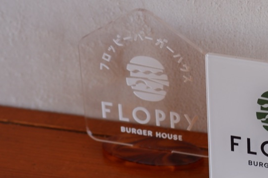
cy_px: 104
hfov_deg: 7.7
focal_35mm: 267
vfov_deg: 5.1
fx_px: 1987
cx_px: 301
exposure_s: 1/125
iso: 200
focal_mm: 60
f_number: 4
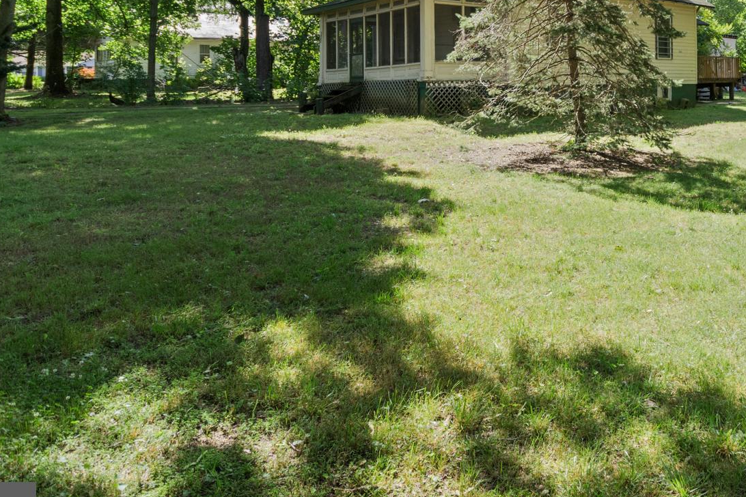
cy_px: 66
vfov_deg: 40.8
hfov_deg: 57.8
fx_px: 622
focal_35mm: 30
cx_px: 584
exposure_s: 1/160
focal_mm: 11
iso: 200
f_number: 6.3
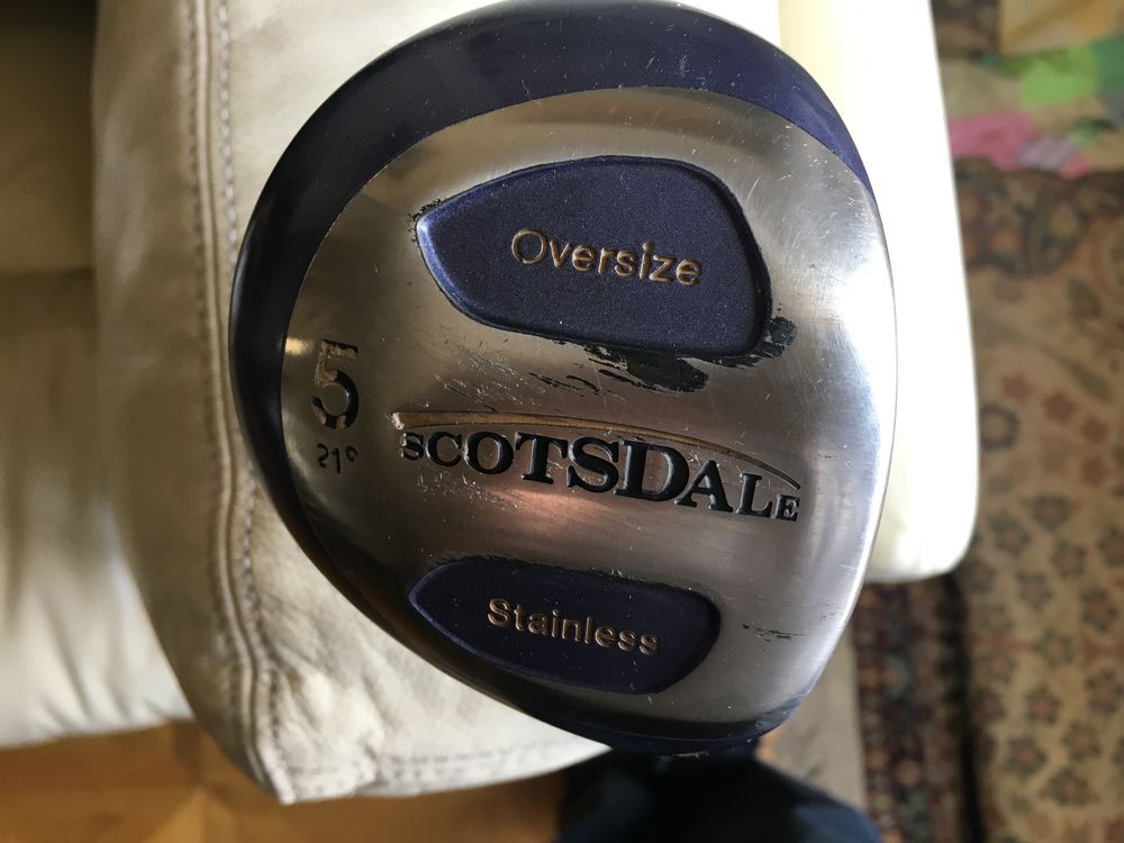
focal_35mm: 29
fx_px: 942
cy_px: 422
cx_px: 562
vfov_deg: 48.2
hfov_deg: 61.7
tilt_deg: -88.1
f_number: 2.2
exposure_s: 1/33
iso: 25
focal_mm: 4.15
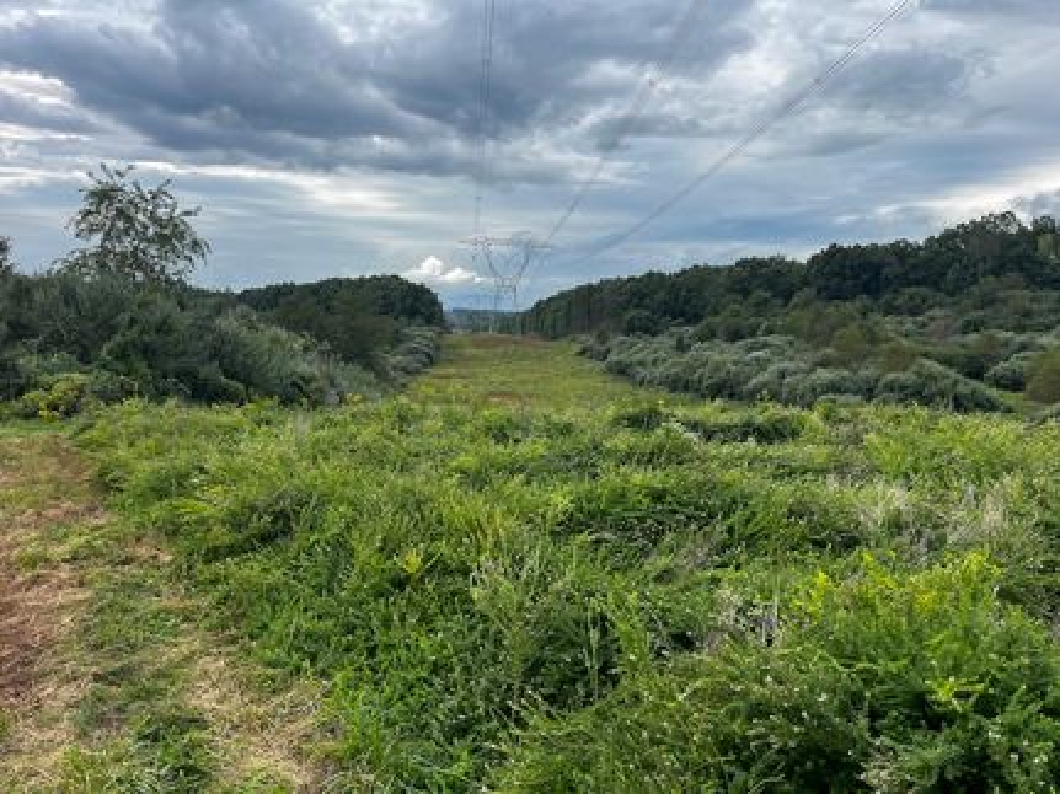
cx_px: 530
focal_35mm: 26
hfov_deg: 67.3
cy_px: 397
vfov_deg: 53.0
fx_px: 796
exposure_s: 1/1238
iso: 50
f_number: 1.6
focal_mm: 5.1
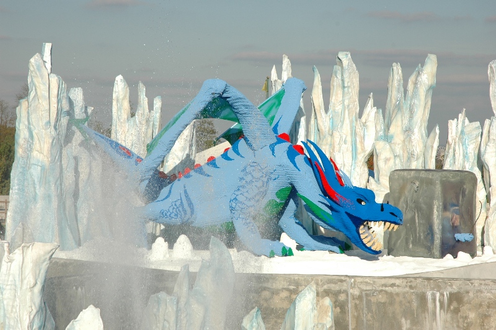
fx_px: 1445
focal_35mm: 105
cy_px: 165
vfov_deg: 13.0
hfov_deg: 19.5
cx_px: 248
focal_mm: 70
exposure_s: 1/320
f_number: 9
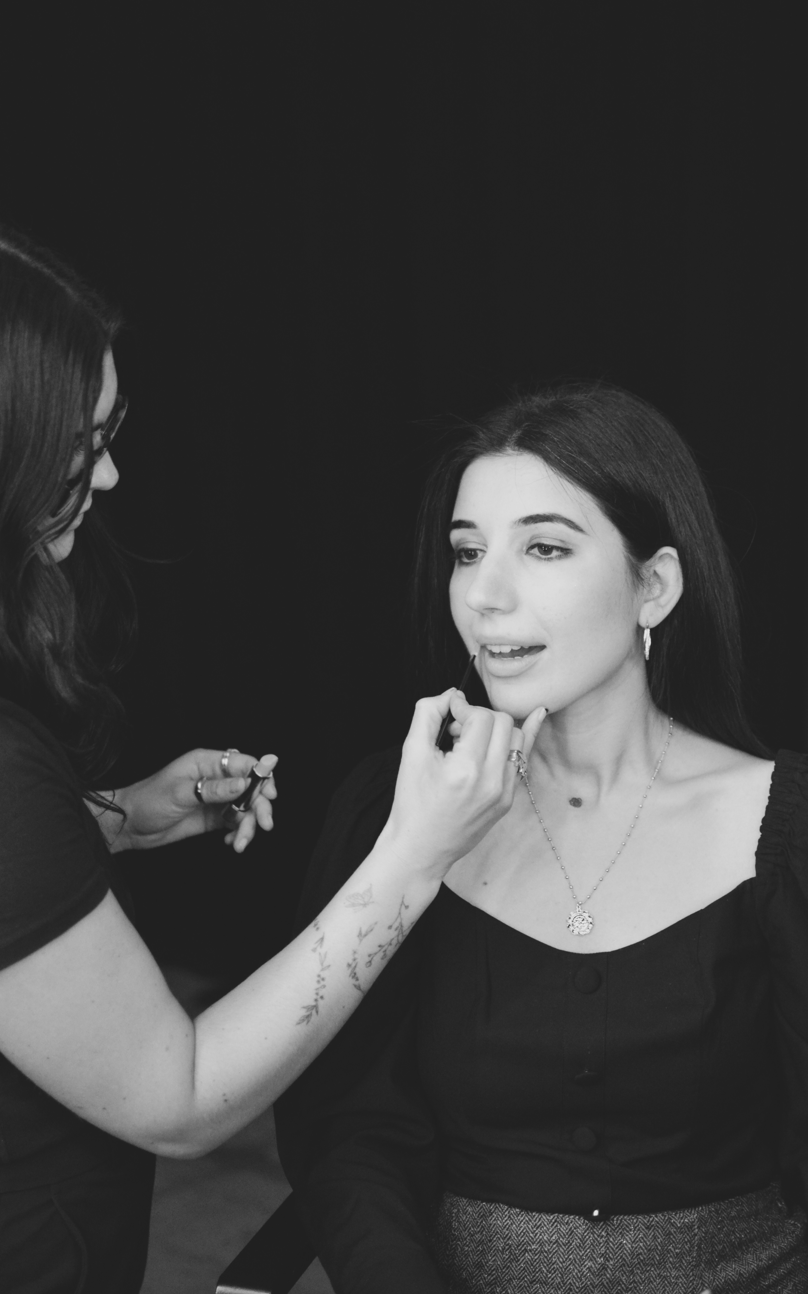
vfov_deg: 37.8
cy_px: 647
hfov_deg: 24.2
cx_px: 413
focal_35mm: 54
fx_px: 1885
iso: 2800
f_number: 1.8
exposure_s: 1/60
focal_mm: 35
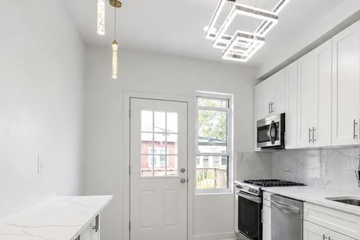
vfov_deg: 48.5
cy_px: 165
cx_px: 256
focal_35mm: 26
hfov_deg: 66.4
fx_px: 260
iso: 1250
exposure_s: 1/200
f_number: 8
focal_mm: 10
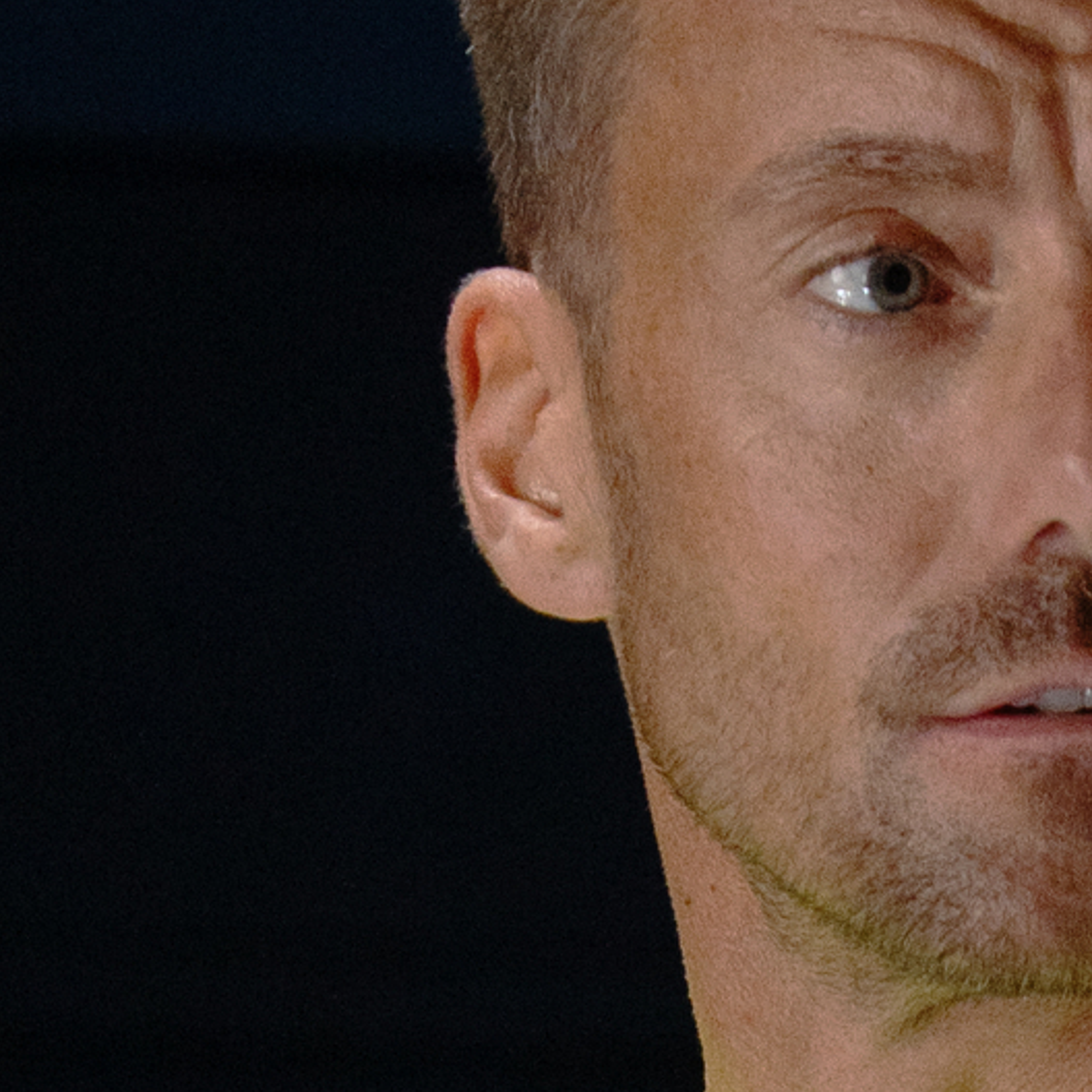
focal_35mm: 541
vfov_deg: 3.2
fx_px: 19308
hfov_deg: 3.2
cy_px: 3061
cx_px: 816
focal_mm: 84
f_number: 5
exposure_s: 1/100
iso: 800
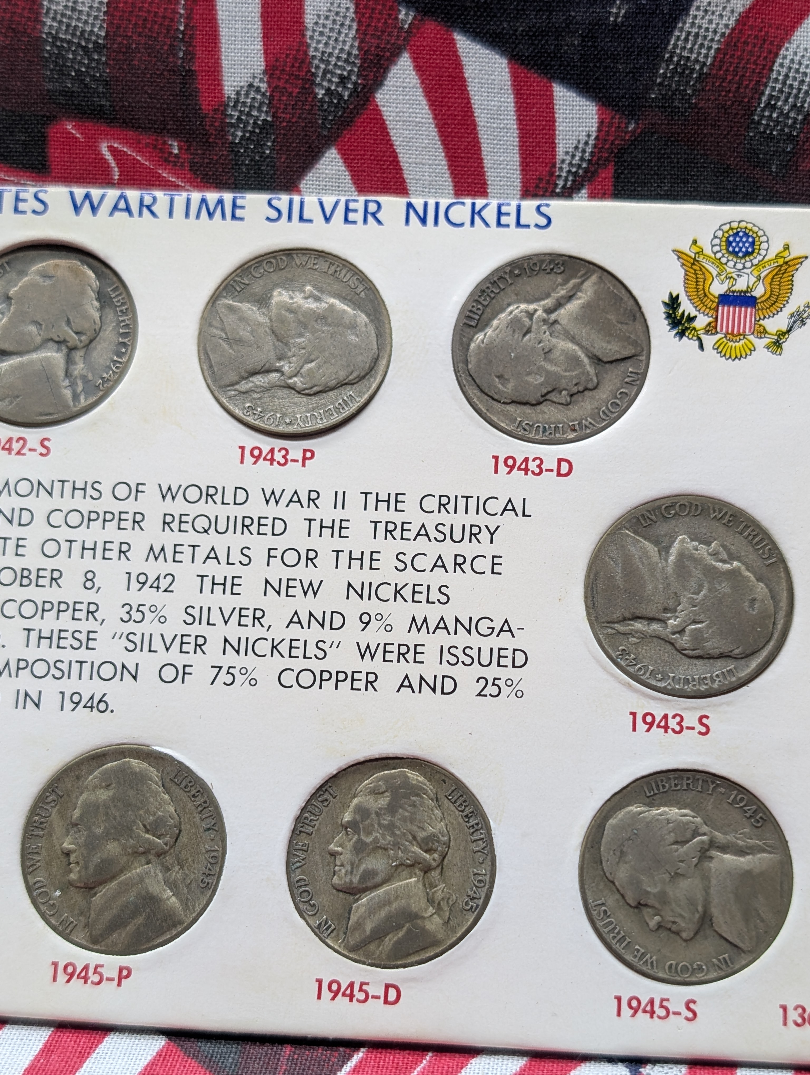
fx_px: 1525
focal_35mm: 49
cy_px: 538
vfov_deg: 38.9
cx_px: 405
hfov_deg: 29.7
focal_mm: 6.9
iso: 28
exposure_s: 1/37.7
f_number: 1.68
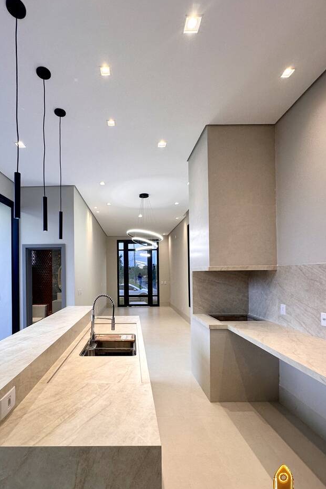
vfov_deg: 92.9
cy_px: 272
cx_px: 128
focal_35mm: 17
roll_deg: +0.5
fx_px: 231
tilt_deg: +0.1
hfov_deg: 69.7
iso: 125
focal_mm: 2.22
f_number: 2.2
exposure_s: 1/120
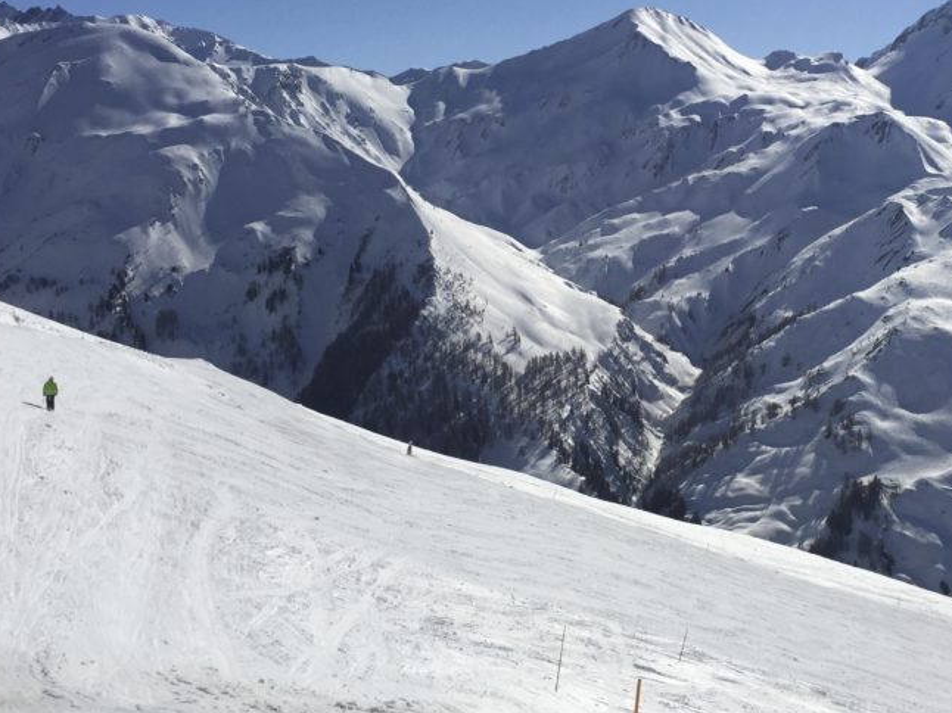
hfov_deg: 40.8
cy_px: 256
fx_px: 1265
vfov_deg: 31.3
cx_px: 620
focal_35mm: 46
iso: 32
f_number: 2.2
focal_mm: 4.15
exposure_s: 1/7937
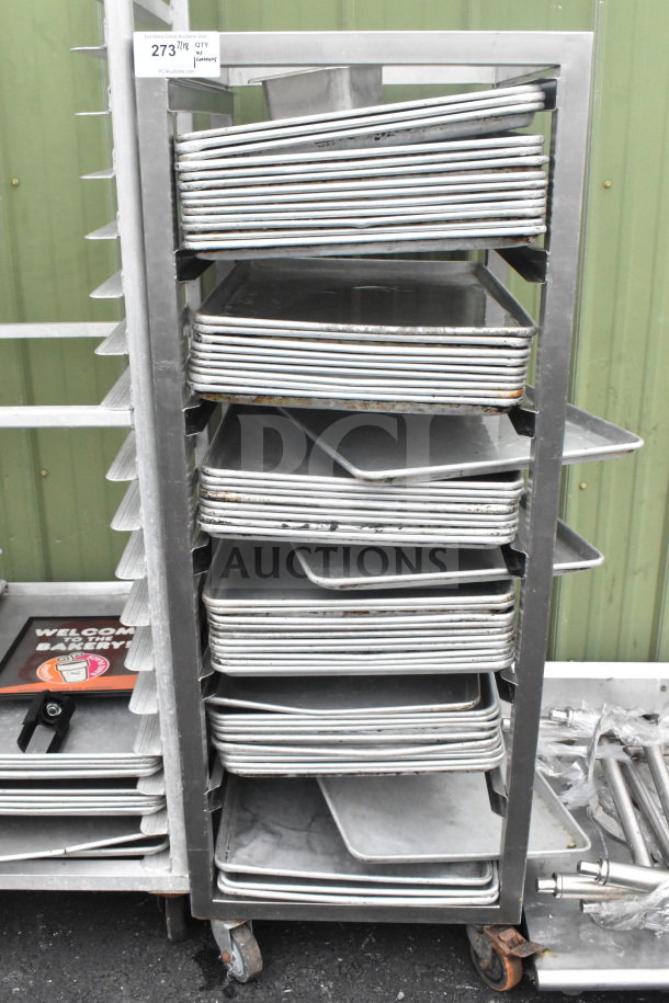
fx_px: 1003
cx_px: 334
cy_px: 502
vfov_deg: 53.1
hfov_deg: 36.9
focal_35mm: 36
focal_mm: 24
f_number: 14
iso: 6400
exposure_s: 1/800
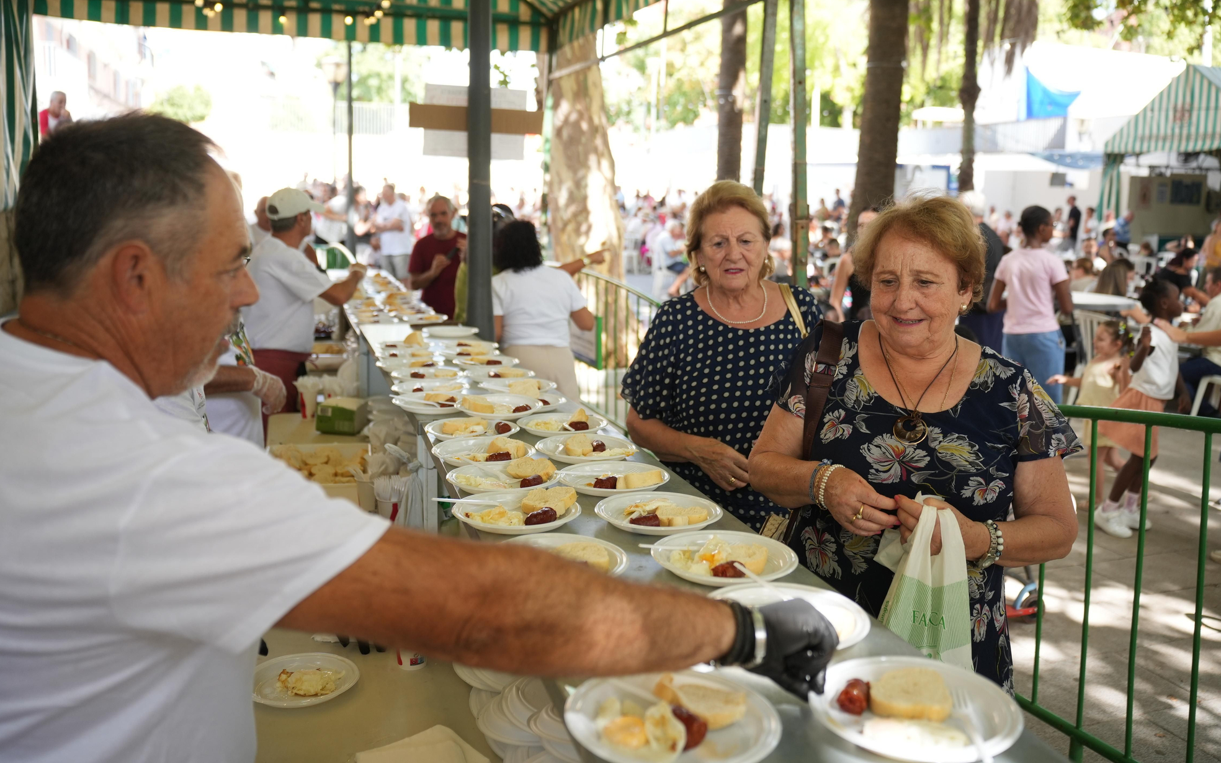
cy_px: 359
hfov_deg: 64.6
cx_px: 619
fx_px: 965
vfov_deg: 43.1
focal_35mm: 29
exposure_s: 1/320
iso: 320
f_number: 2.8
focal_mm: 28
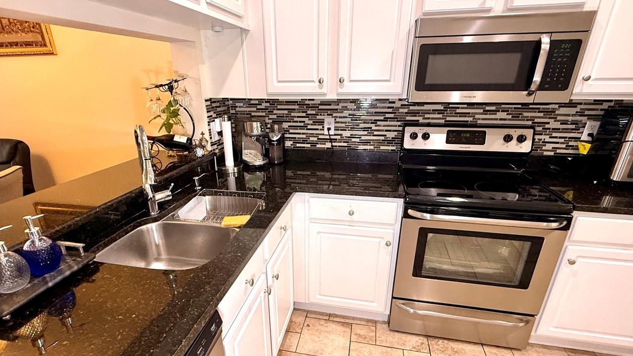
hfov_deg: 89.5
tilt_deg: -21.1
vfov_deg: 58.0
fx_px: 319
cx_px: 301
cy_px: 207
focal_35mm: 19
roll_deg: +0.5
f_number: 2.2
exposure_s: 1/120
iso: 320
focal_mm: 2.22
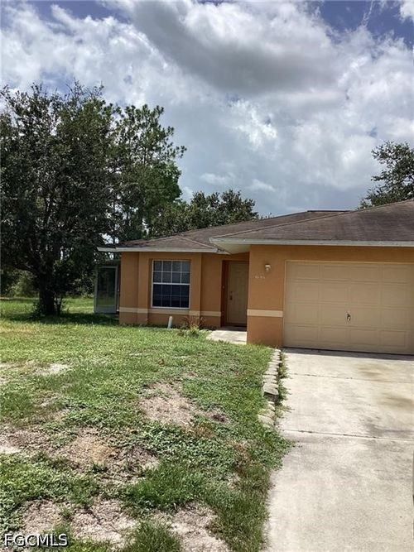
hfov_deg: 45.4
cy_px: 276
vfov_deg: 58.4
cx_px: 207
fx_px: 494
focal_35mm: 31
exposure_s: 1/2092
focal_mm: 3.3
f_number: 2.4
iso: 25
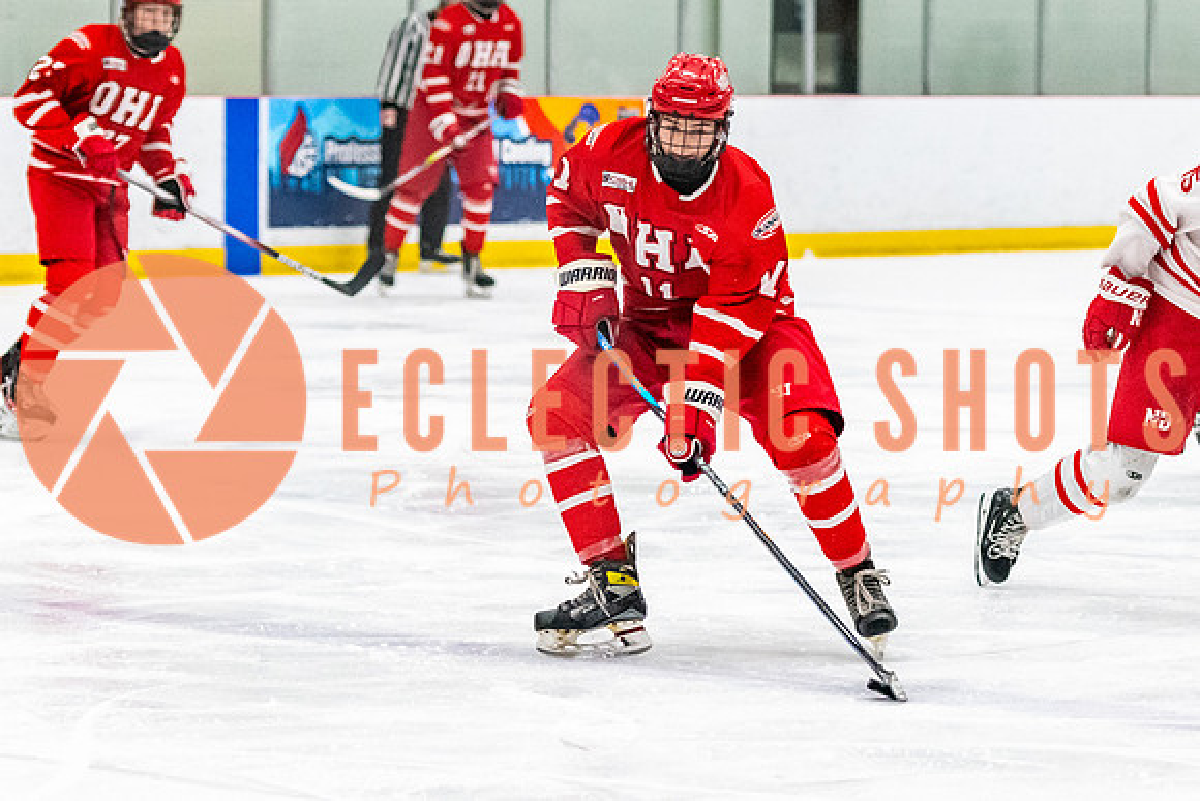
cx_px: 755
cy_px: 385
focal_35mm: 201
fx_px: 6708
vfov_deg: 6.8
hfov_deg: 10.2
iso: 4000
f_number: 2.8
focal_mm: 90
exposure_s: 1/800
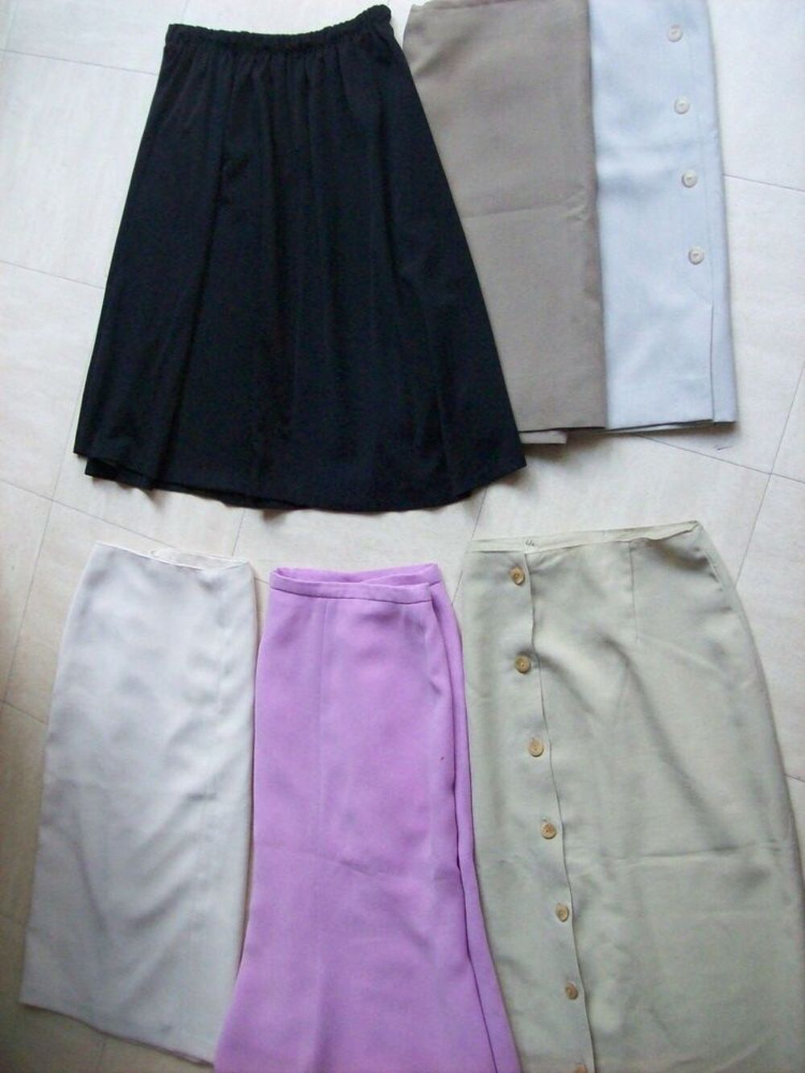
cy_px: 536
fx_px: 1116
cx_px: 402
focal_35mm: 36
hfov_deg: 39.7
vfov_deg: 51.4
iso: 290
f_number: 2.7
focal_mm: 6
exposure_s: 1/128
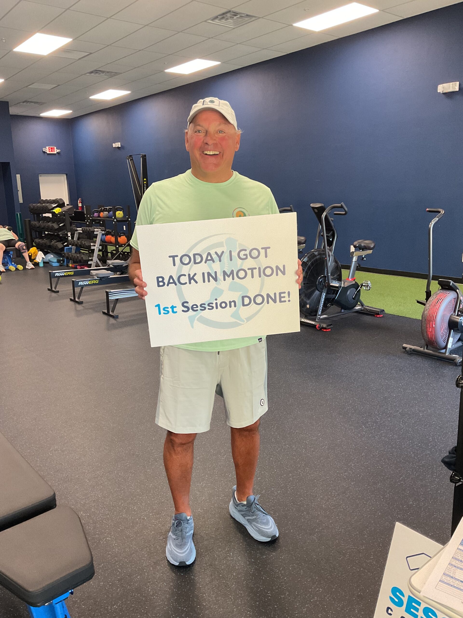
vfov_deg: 61.7
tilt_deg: -12.9
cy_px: 309
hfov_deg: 48.2
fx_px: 517
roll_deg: +2.0
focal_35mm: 29
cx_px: 232
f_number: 1.8
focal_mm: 3
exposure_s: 1/60
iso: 125
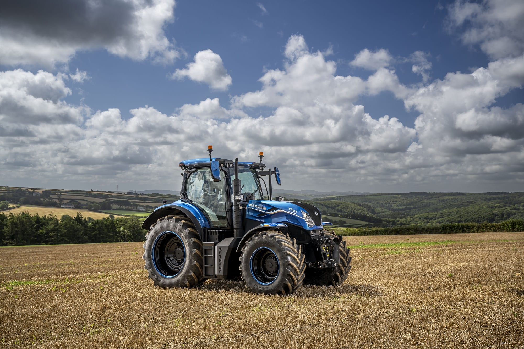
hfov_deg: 45.4
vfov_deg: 31.2
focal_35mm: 43
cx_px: 262
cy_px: 174
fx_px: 626
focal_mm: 43
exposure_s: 1/200
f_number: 6.3
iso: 80
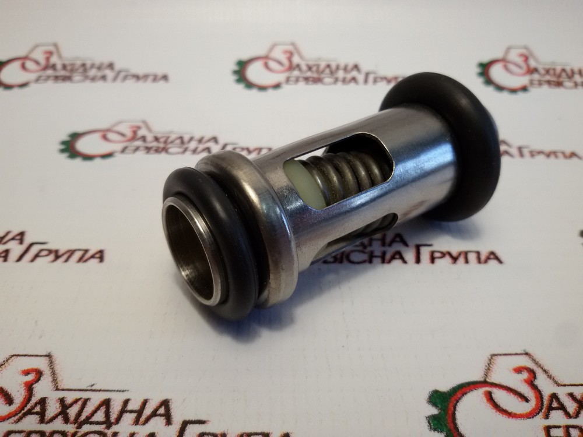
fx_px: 522
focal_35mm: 31
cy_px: 218
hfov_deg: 58.4
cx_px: 292
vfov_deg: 45.4
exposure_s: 1/100
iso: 64
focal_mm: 2.93
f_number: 2.4
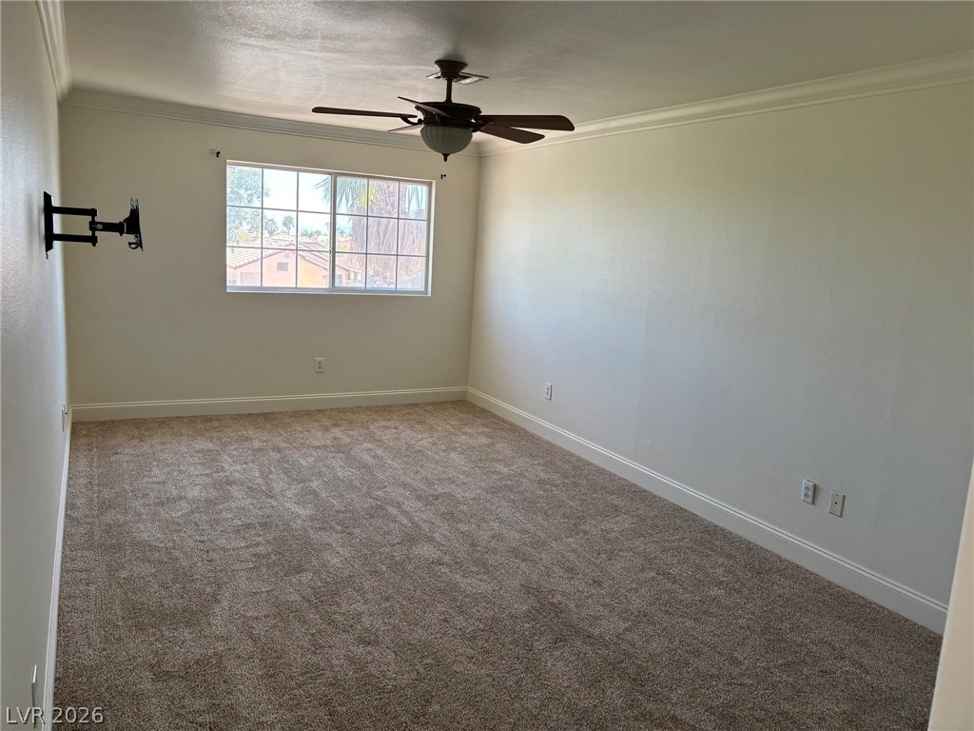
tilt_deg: -8.2
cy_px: 366
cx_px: 487
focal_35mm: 26
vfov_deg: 53.1
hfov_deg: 67.3
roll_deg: -3.8
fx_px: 732
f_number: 1.6
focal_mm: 5.96
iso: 80
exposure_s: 1/121
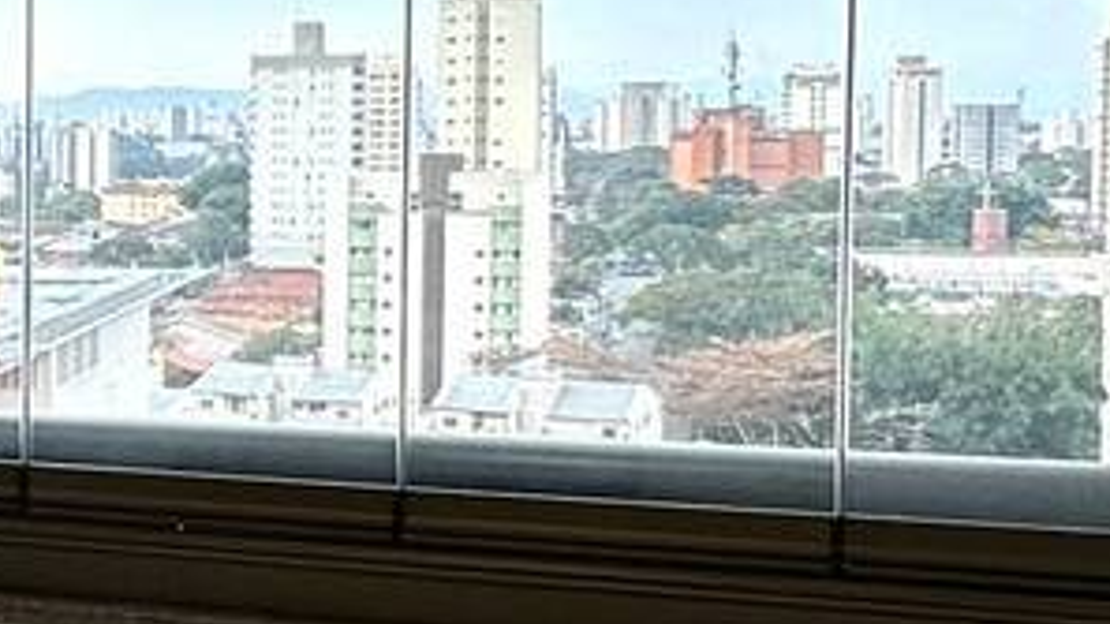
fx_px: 2178
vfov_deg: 16.3
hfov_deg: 23.5
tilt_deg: -2.4
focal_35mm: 74
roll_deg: +0.7
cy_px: 224
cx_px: -505
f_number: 2.2
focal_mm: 2.22
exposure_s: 1/120
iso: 64
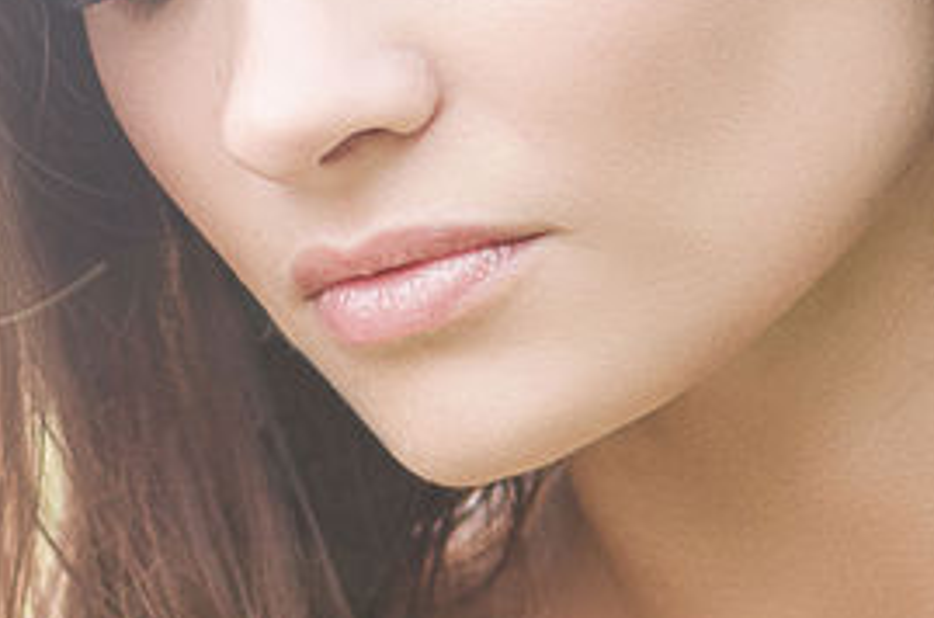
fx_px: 7135
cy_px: 425
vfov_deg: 5.0
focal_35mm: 276
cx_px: -31
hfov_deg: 7.5
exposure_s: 1/250
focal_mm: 55
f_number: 2.8
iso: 250
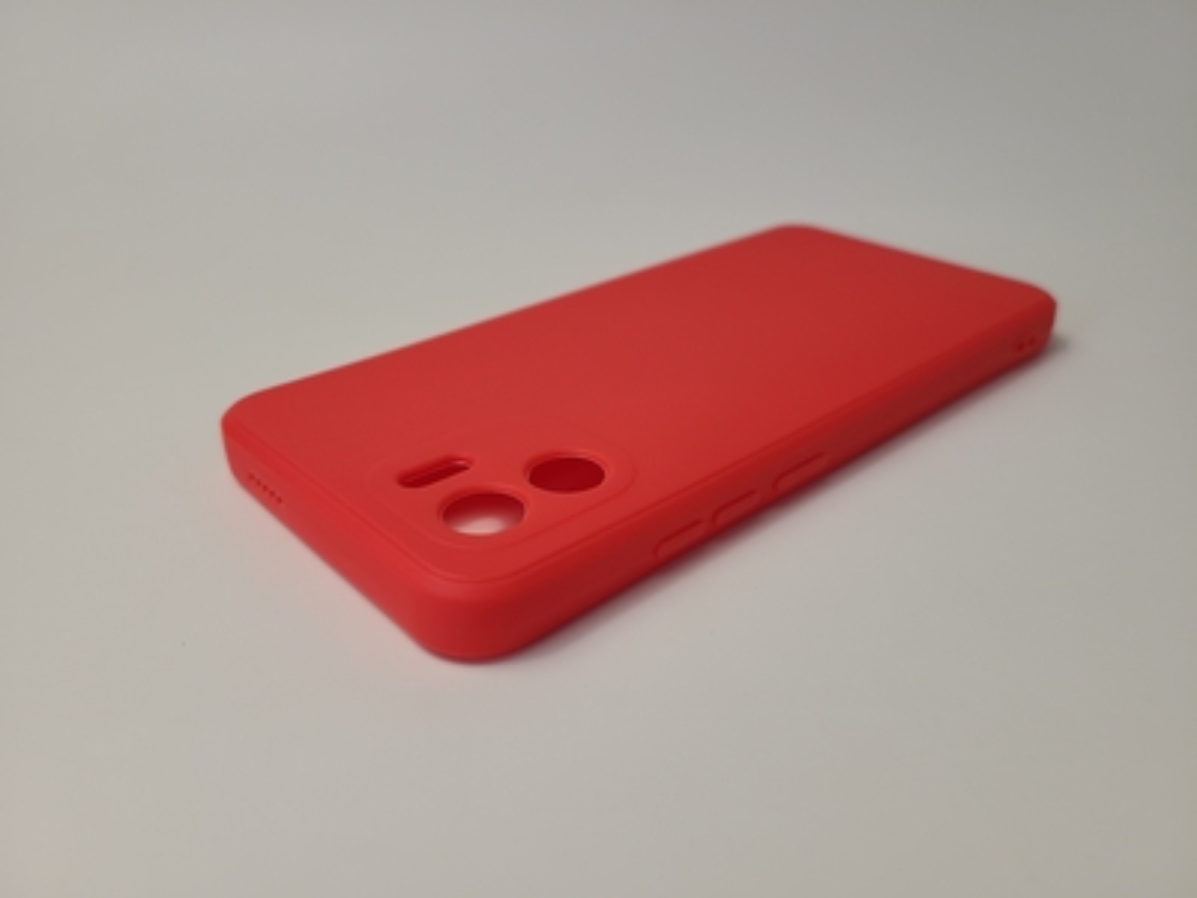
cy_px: 449
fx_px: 899
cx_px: 598
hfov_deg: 67.3
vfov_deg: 53.1
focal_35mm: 26
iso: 50
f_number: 1.8
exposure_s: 1/100
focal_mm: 5.4
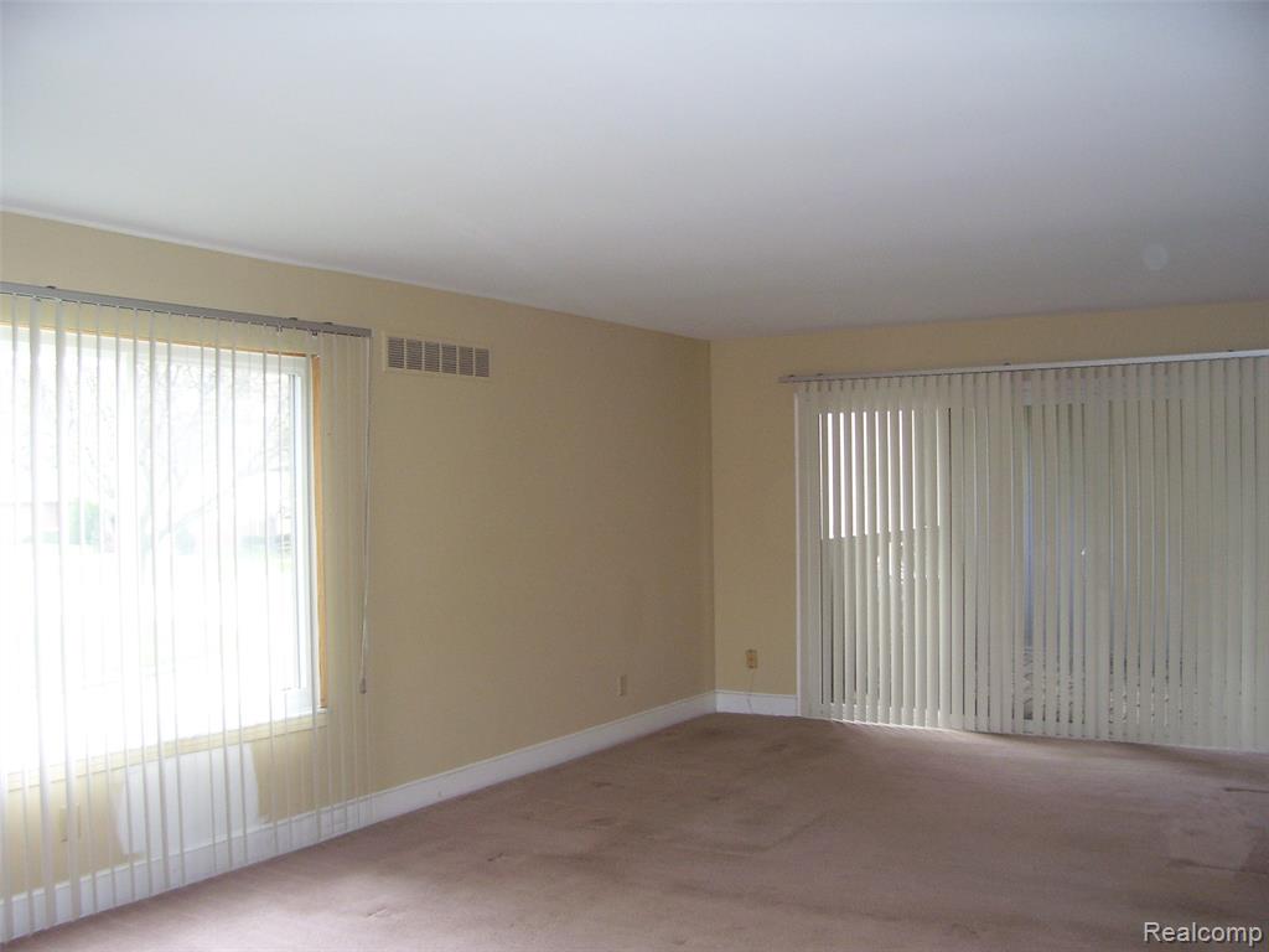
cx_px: 634
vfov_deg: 41.8
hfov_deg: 54.0
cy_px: 476
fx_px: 1246
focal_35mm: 34
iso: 125
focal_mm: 5.6
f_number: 2.7
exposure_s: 1/60
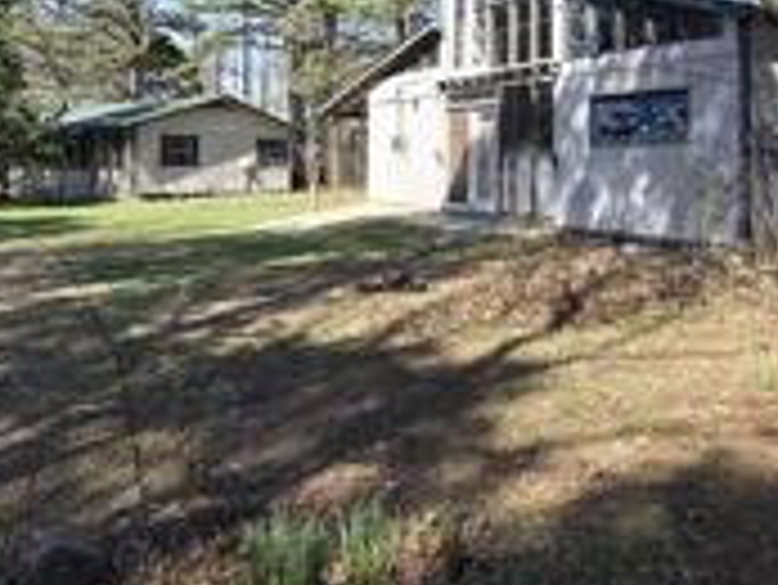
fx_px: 675
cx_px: 508
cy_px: 130
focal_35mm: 30
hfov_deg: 58.8
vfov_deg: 44.9
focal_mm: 2.2
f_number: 2.2
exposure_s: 1/786
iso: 50
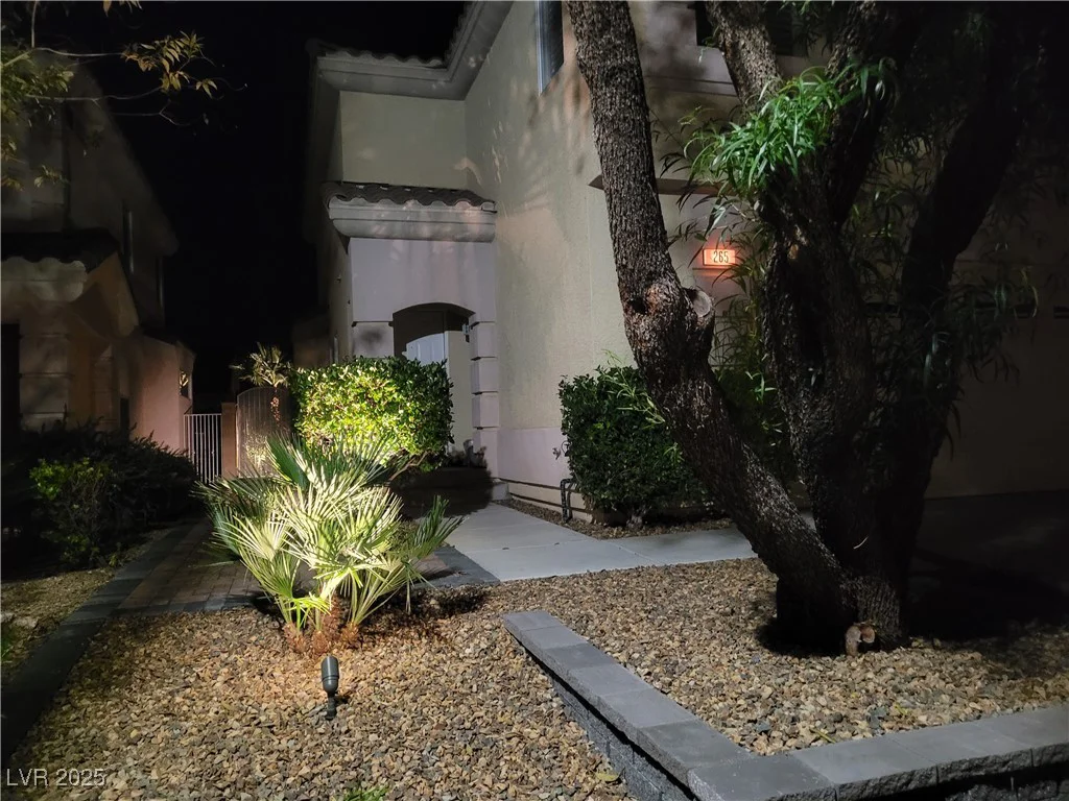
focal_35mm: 26
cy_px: 400
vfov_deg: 53.1
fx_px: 803
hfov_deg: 67.3
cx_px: 534
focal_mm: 5.4
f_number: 1.8
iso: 1000
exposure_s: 1/24
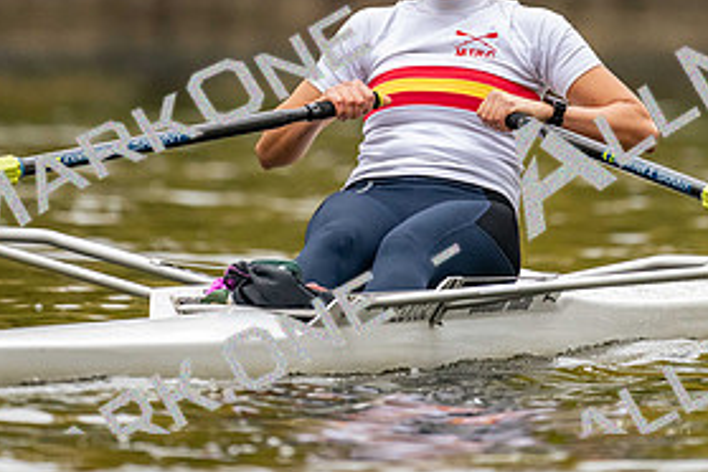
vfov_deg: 1.7
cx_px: 297
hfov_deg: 2.5
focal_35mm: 833
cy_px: -1
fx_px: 16381
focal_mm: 400
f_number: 4.5
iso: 2800
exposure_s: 1/2000
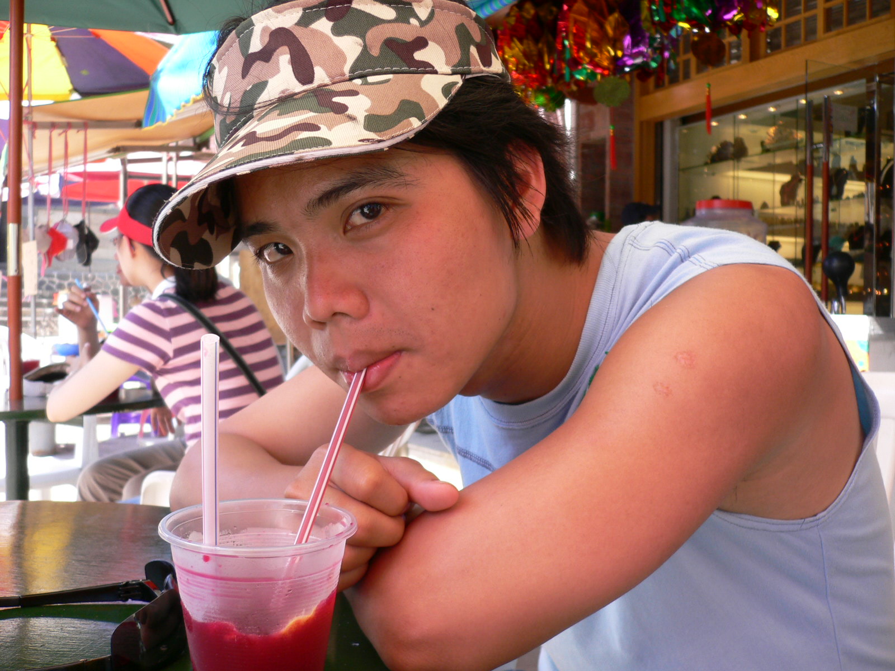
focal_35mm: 35
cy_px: 336
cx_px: 448
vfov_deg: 40.7
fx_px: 905
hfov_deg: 52.6
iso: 80
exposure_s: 1/125
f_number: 2.8
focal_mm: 5.8
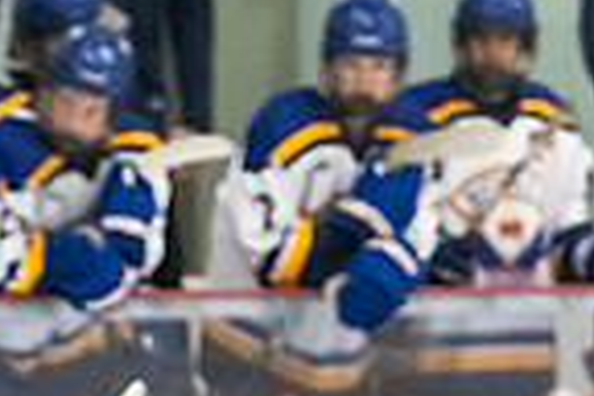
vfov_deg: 1.7
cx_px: -548
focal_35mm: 796
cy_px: 1069
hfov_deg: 2.6
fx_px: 13133
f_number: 2.8
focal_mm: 112
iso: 4000
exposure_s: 1/800
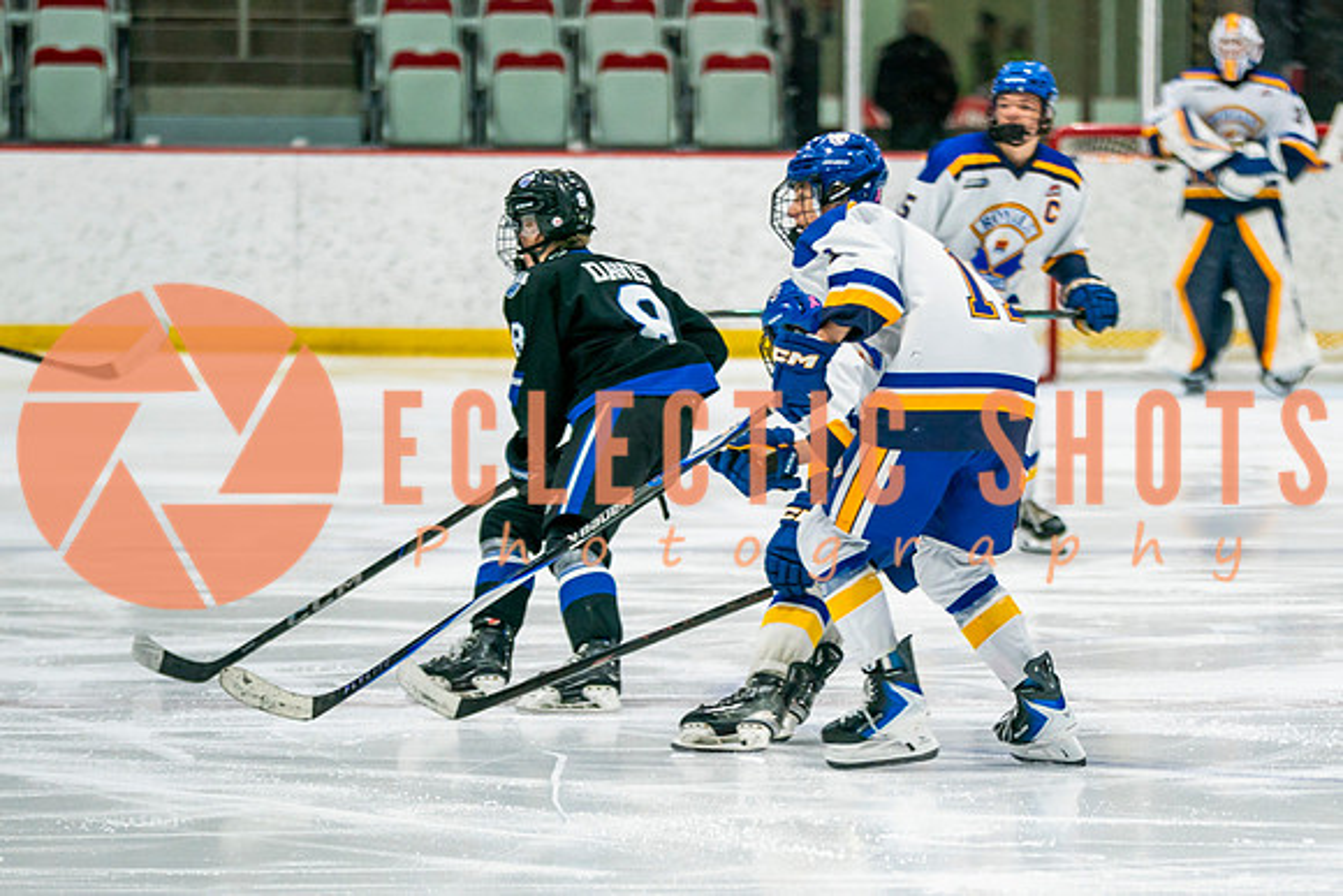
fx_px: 11368
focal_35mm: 305
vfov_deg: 4.5
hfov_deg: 6.8
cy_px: 551
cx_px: 1046
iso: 500
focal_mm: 168
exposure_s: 1/640
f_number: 2.8
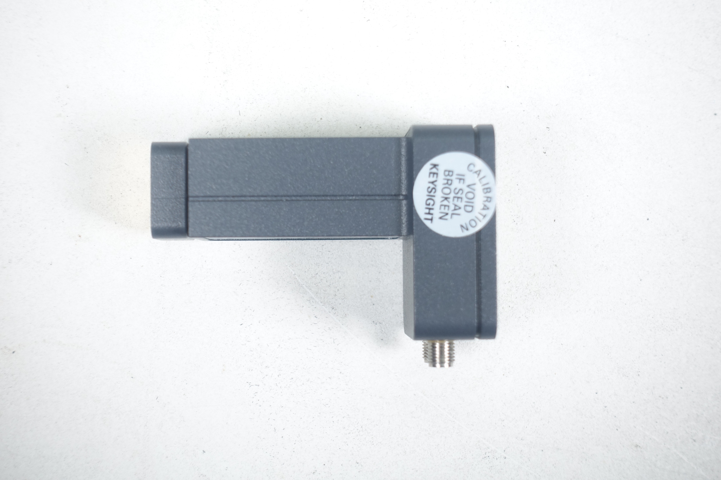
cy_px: 240
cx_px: 360
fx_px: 1402
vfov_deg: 19.5
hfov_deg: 28.8
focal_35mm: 70
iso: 125
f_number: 4
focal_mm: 25.7
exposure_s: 1/160
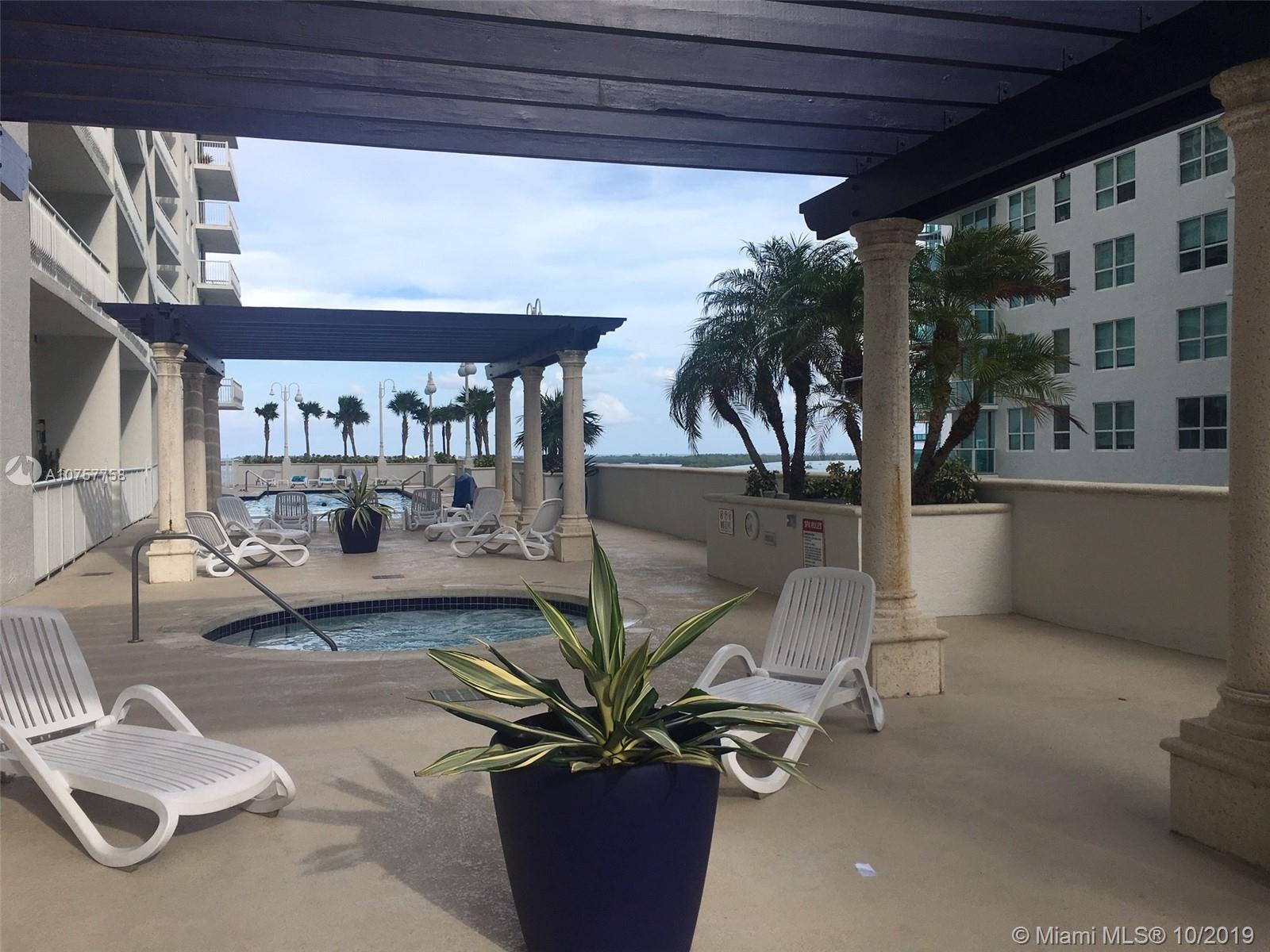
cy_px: 476
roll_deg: +0.0
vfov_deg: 48.2
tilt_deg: -0.1
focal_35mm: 29
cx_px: 635
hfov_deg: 61.7
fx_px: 1064
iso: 25
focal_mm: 4.15
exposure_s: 1/1221
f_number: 2.2
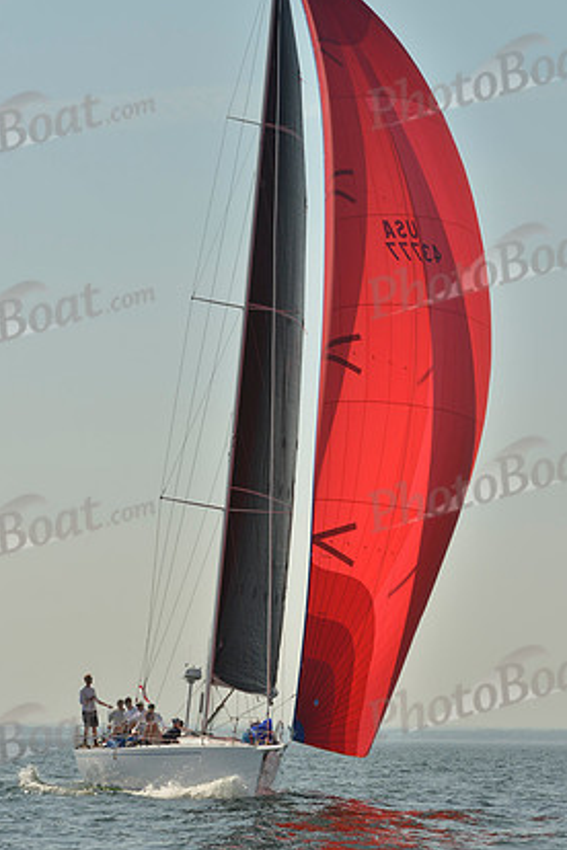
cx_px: 262
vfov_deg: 15.4
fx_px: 3142
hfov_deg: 10.3
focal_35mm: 133
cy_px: 402
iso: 200
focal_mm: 95
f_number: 9
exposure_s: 1/1250
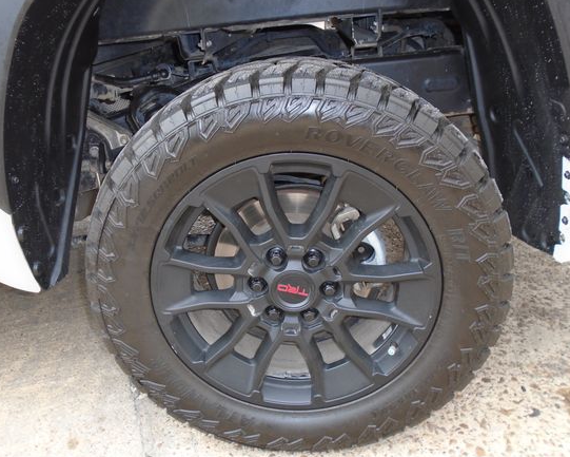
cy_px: 241
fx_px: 506
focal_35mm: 30
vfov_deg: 48.5
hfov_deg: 58.7
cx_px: 258
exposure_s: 1/125
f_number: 3.2
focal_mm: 4.6
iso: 100
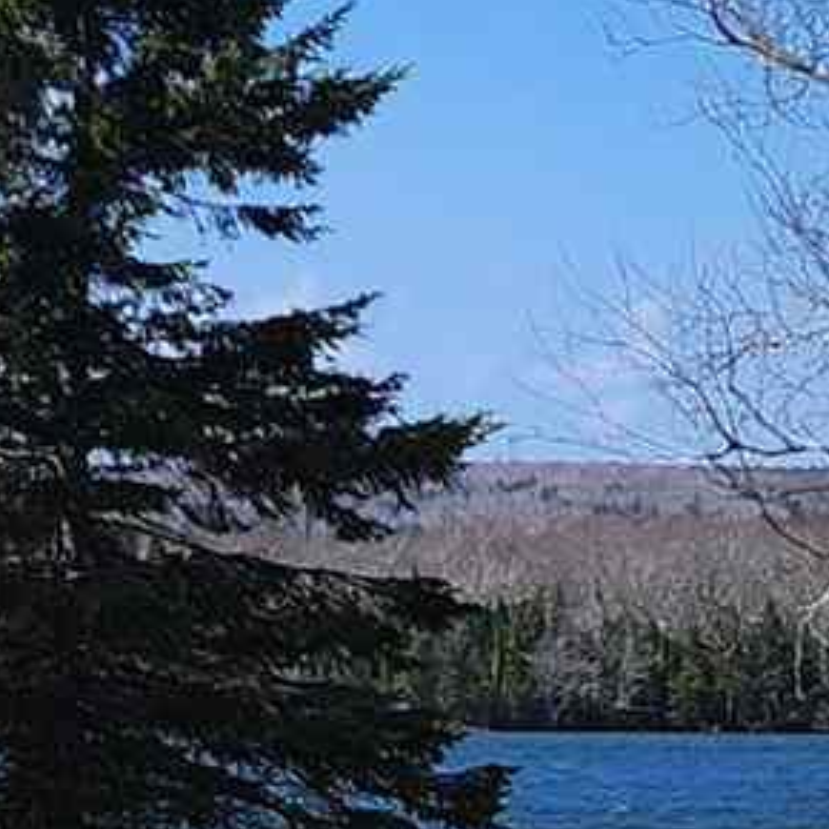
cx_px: 283
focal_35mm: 215
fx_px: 5825
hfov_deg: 8.1
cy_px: 354
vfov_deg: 8.1
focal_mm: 5.4
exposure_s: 1/2456
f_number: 1.8
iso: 20
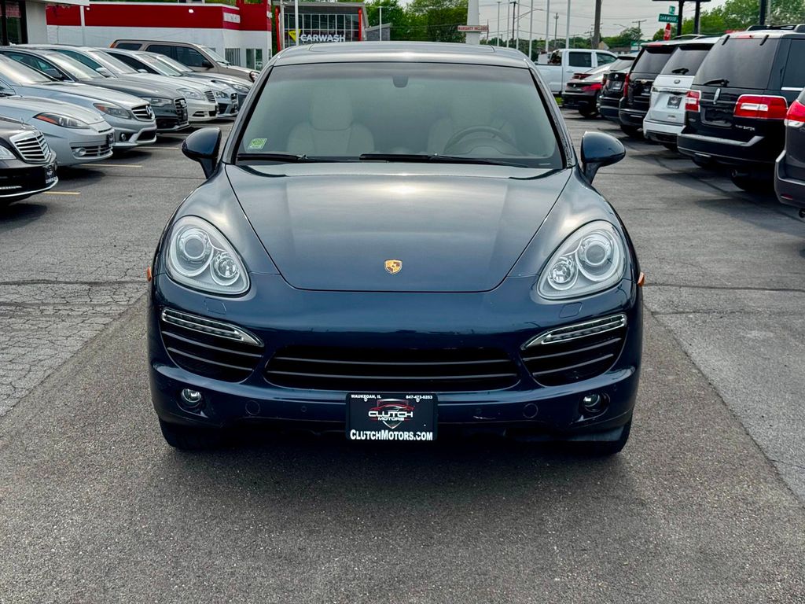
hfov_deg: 39.7
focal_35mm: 48
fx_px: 1116
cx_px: 402
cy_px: 302
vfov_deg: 30.3
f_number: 1.78
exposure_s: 1/1869
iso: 64
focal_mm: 6.76
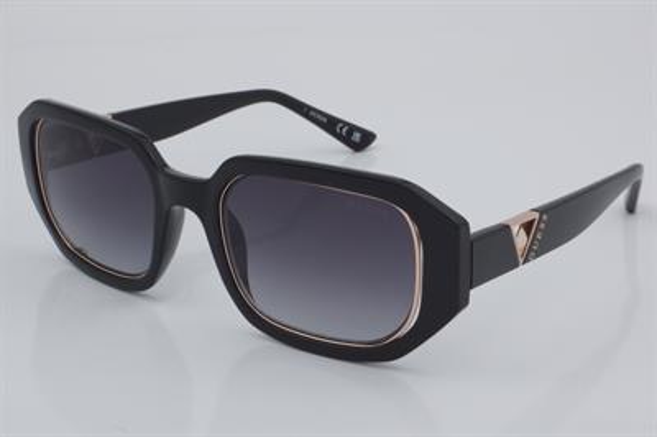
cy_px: 218
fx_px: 1368
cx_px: 328
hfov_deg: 27.0
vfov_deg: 18.2
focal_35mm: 75
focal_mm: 50
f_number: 32
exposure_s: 1/4
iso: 100
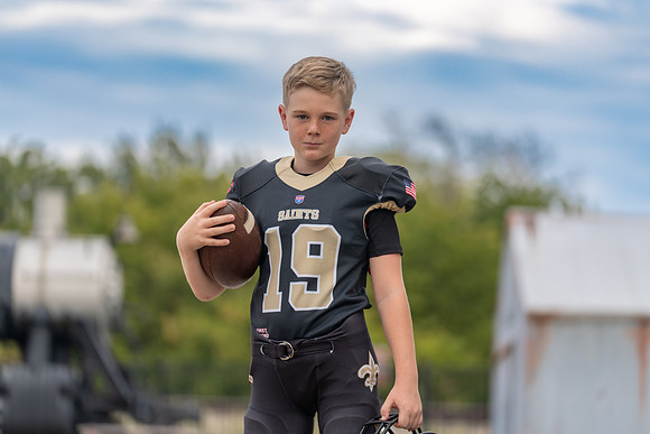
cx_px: 325
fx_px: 2513
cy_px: 217
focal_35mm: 139
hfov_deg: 14.7
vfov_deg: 9.9
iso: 100
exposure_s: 1/500
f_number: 2.8
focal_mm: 135
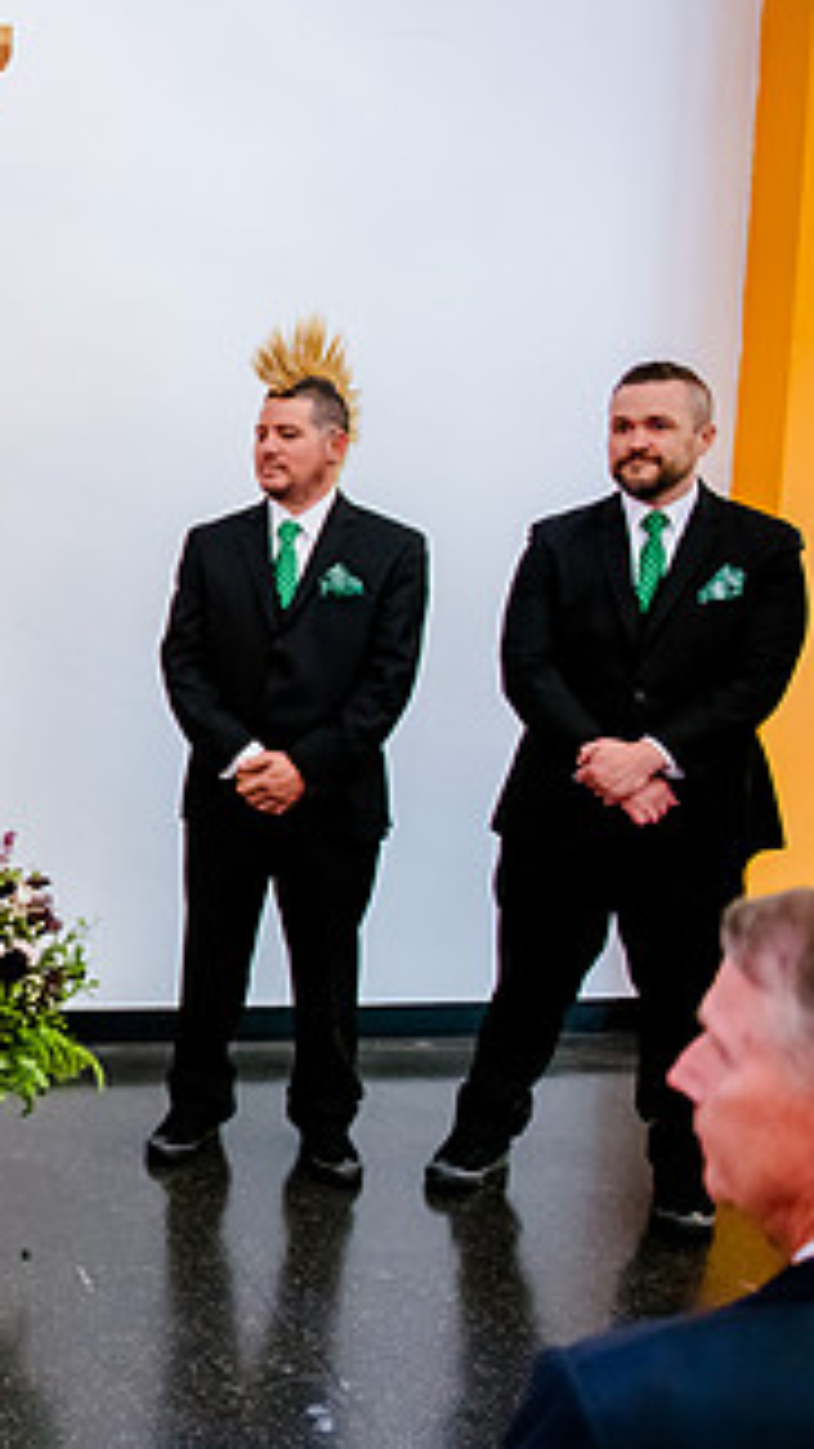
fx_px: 1729
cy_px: 736
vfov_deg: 45.5
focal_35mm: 45
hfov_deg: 21.9
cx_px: -416
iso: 4000
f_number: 2.8
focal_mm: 24
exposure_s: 1/100
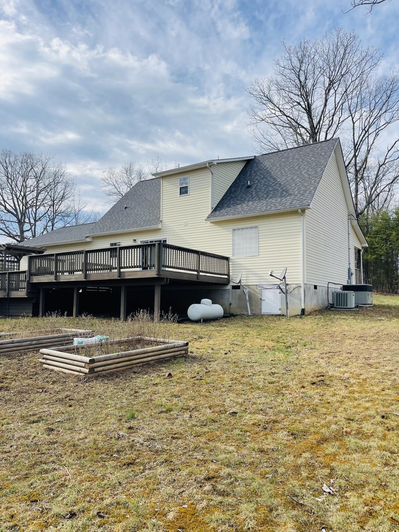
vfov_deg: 69.4
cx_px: 200
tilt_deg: +5.2
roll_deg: -0.8
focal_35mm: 25
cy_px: 266
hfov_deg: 54.9
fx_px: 384
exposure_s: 1/3257
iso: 32
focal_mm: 5.1
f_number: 1.6
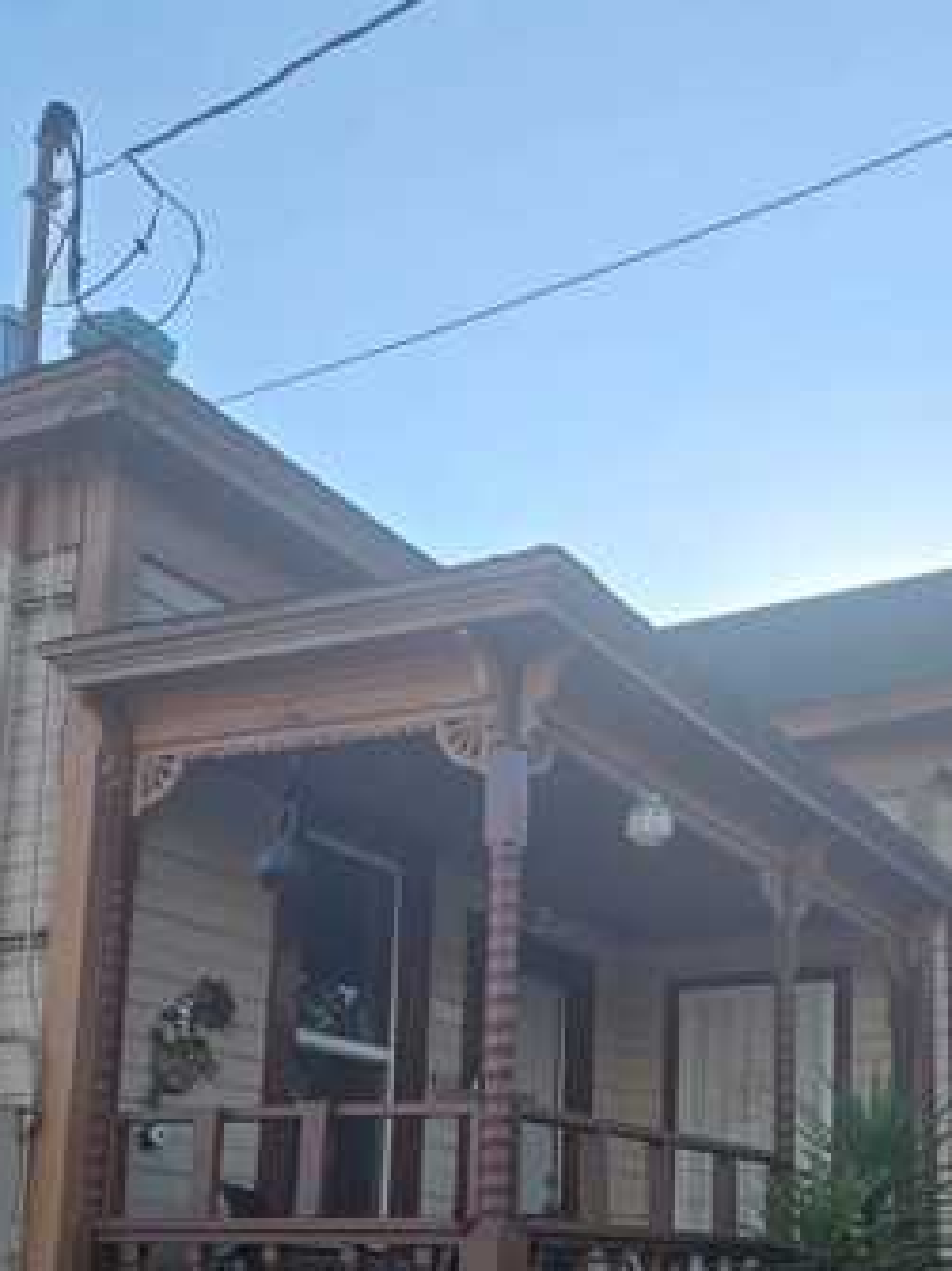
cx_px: 649
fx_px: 1614
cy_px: 1059
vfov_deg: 40.7
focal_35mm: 44
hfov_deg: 32.5
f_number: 1.8
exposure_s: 1/912
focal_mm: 5.4
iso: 25
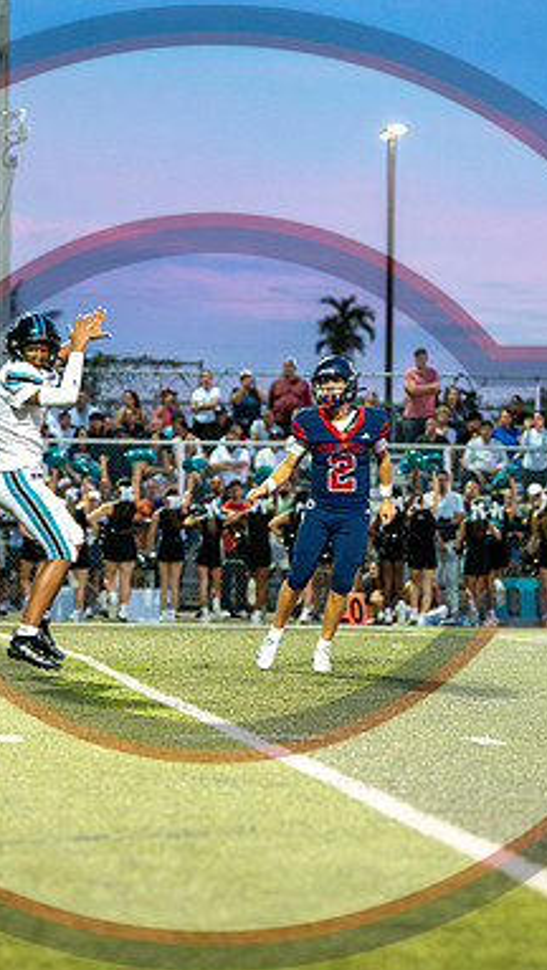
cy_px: 488
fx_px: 5507
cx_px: 203
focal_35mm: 214
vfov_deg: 10.1
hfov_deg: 5.7
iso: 7200
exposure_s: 1/1000
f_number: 2.8
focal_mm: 135
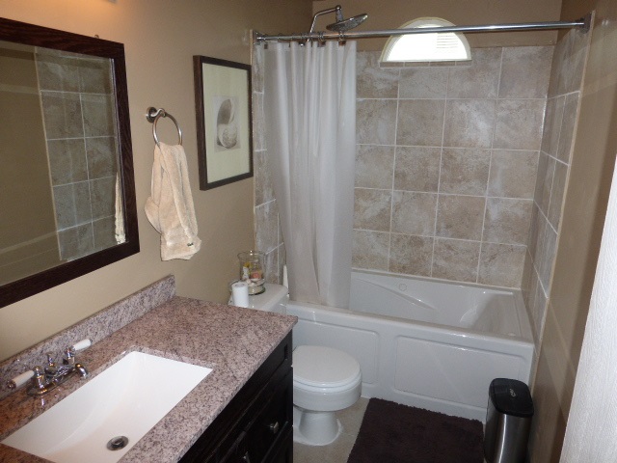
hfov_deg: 71.6
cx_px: 308
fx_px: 428
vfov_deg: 56.8
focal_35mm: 24
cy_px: 232
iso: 125
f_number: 3.3
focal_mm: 4.3
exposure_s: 1/60
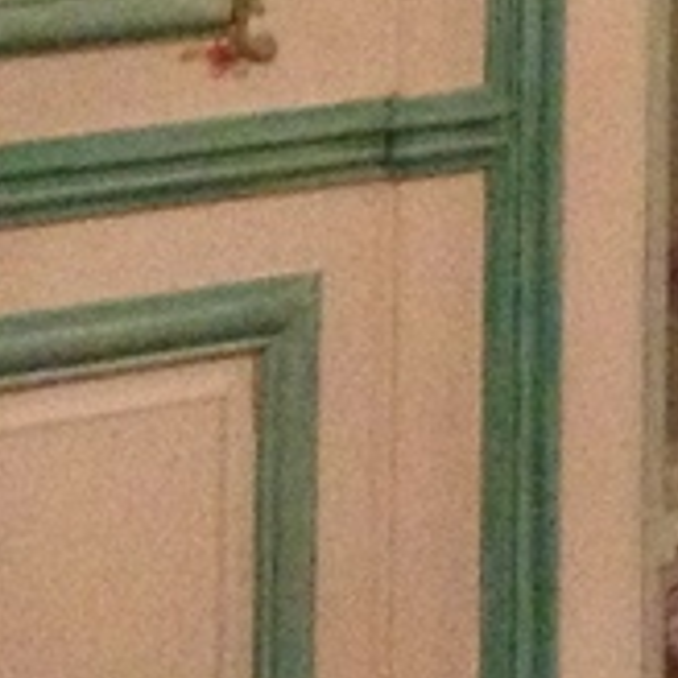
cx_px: 2245
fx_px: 6692
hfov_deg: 5.4
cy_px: -839
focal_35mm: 302
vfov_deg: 5.6
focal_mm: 4.28
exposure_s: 1/15
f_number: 2.4
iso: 400
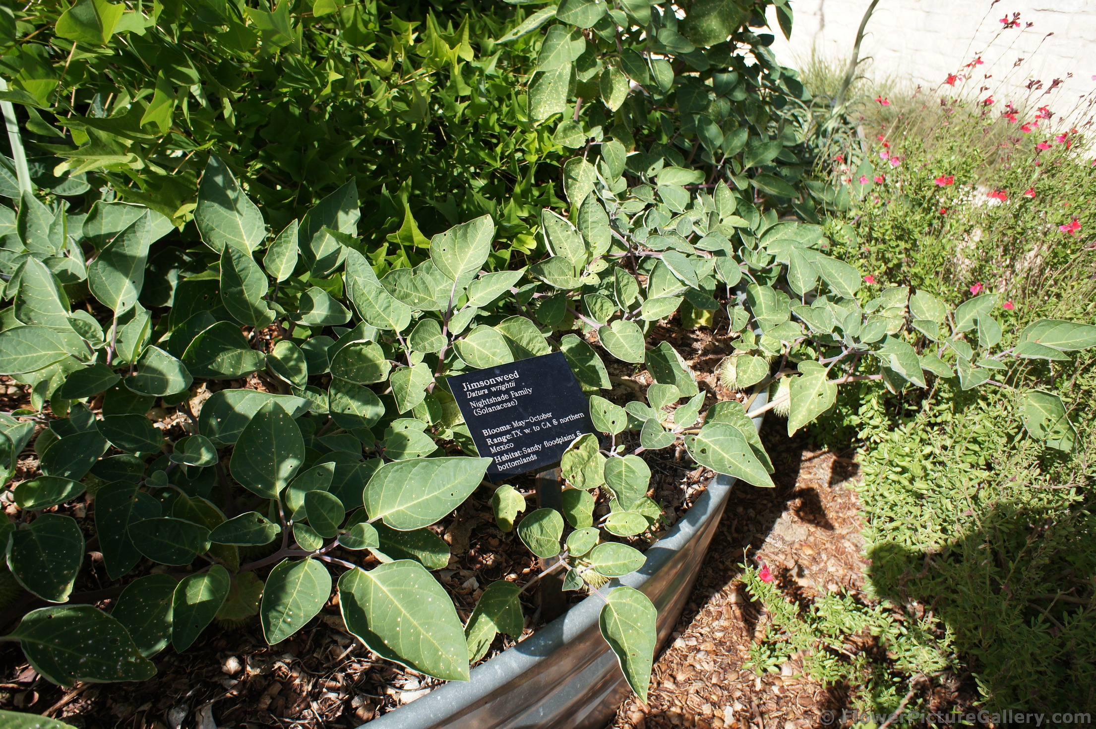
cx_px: 548
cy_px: 364
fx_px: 730
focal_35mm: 24
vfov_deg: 53.0
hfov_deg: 73.8
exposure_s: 1/500
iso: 200
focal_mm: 16
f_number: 6.3
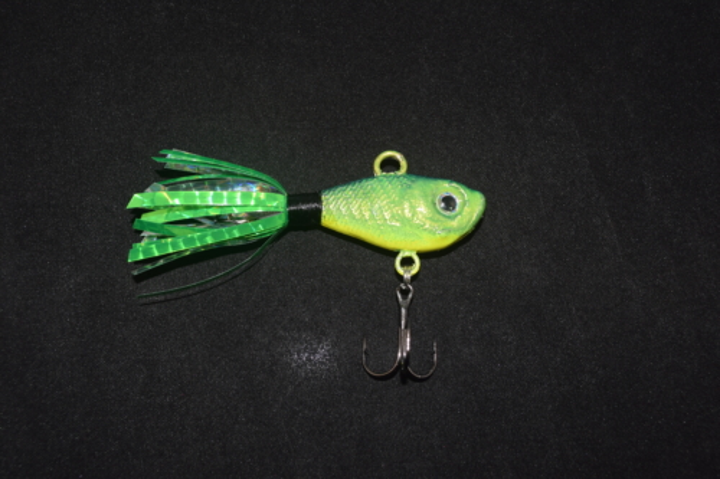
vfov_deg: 30.8
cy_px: 240
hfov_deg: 45.0
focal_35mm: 44
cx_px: 360
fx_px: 870
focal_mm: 29
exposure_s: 1/60
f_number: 8
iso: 100
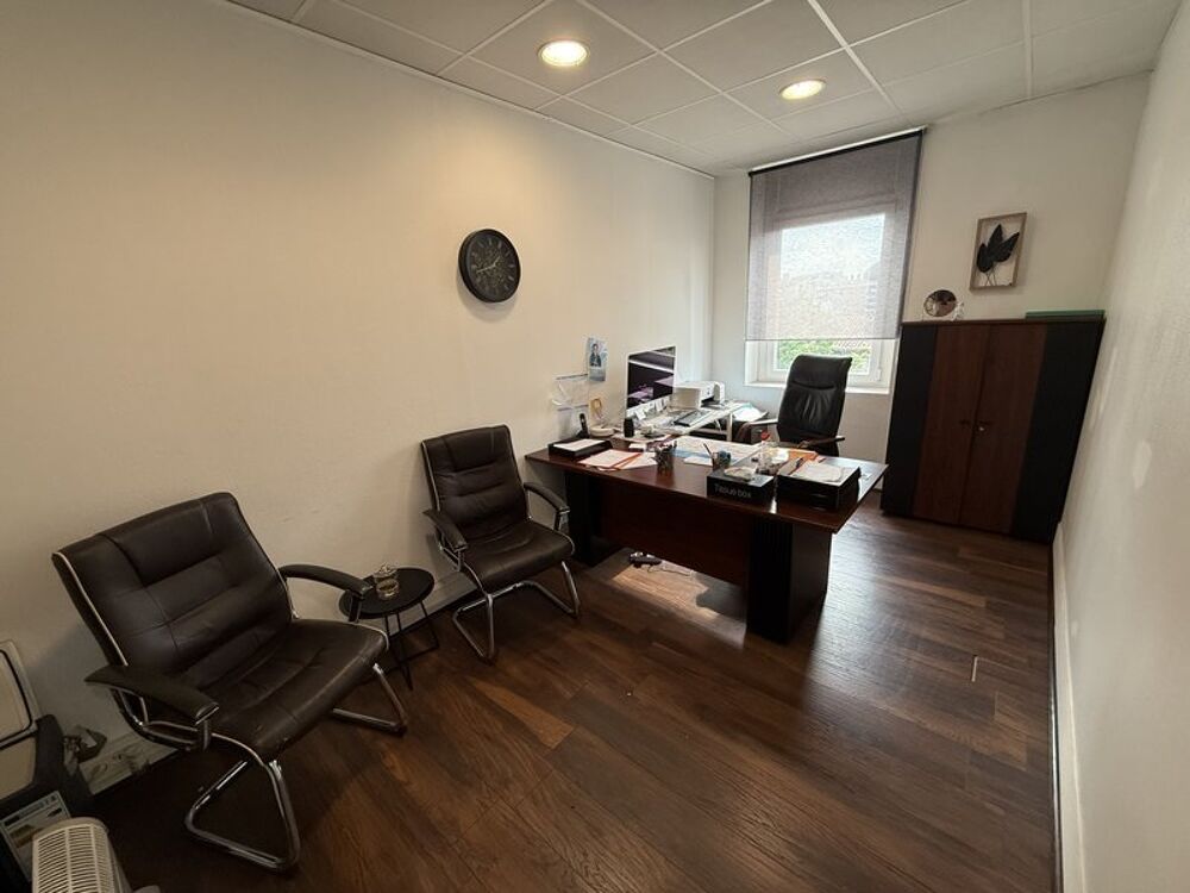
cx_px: 595
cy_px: 446
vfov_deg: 85.7
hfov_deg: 102.1
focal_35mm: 14
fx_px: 481
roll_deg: +4.6
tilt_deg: -15.0
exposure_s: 1/100
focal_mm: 2.22
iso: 160
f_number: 2.2
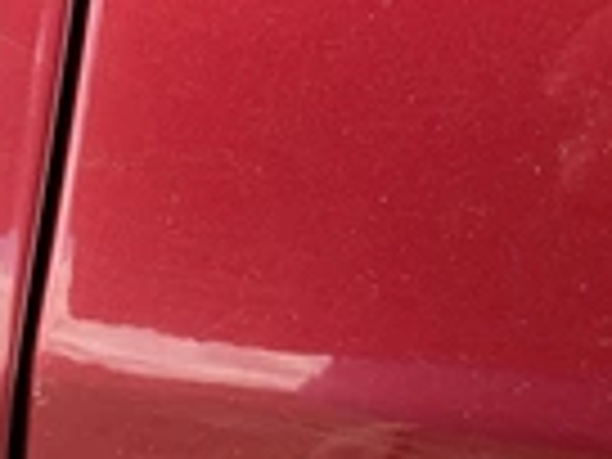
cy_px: 450
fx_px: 1503
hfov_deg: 21.0
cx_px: -171
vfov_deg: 17.0
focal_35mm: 85
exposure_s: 1/212
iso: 20
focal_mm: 3
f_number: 1.8
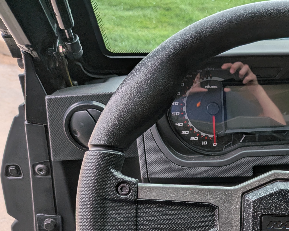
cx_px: 264
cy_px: 207
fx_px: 393
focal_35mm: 46
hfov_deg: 37.5
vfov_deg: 31.3
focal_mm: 4.53
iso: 26
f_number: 1.7
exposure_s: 1/267
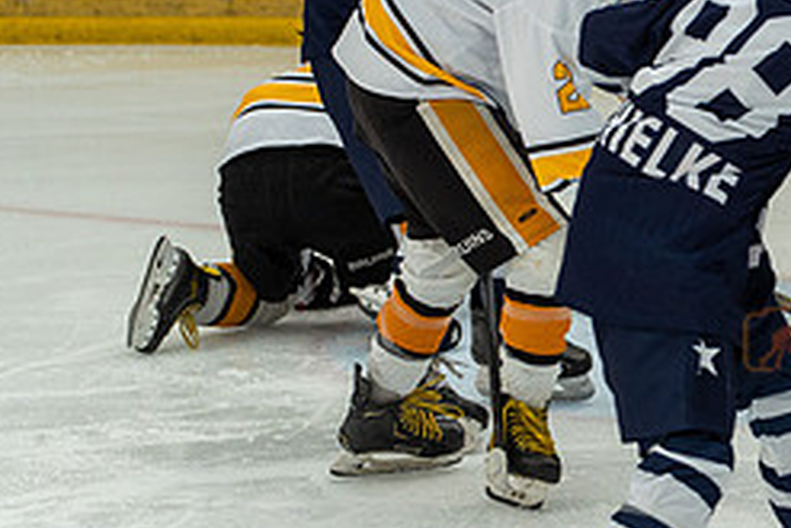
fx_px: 7804
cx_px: 881
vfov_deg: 3.9
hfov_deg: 5.8
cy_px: 350
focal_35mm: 355
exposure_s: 1/1600
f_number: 3.5
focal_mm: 101
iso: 800
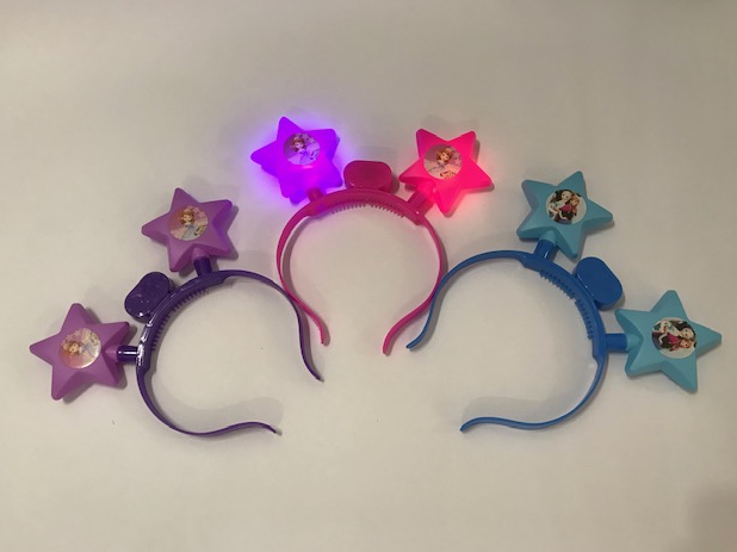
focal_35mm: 29
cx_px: 365
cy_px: 279
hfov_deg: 61.7
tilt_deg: -69.5
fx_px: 617
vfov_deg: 48.2
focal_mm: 3.99
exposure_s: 1/17
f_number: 1.8
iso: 40
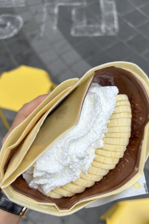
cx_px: 88
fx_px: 205
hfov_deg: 39.8
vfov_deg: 56.8
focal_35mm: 33
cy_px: 135
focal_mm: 5.7
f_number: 1.5
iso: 50
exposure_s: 1/1669
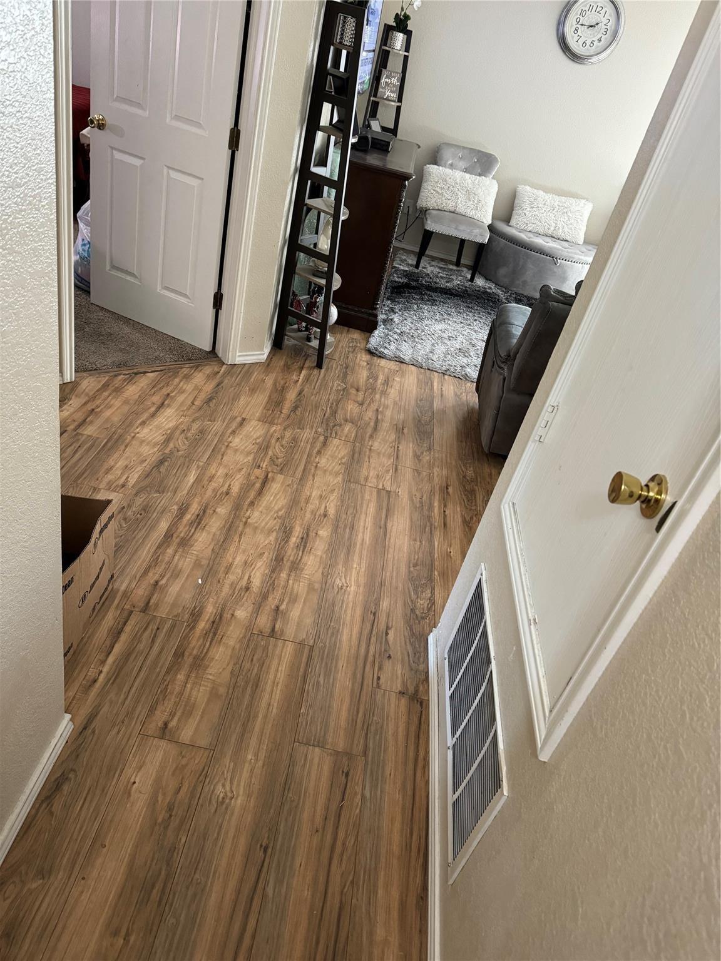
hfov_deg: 56.8
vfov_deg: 71.6
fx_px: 667
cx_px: 360
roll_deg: -15.0
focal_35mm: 24
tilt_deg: -32.2
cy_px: 480
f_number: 1.78
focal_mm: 6.76
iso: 500
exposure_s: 1/60
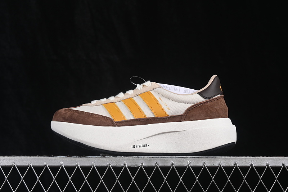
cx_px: 144
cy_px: 96
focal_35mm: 75
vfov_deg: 18.2
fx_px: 600
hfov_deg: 27.0
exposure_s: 1/80
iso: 160
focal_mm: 50
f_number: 8
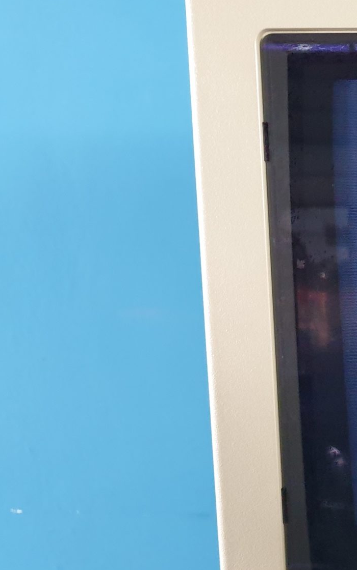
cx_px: 644
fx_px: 981
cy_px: 339
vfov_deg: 32.4
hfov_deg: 17.0
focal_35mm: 63
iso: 400
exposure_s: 1/50
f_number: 1.5
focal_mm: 4.3
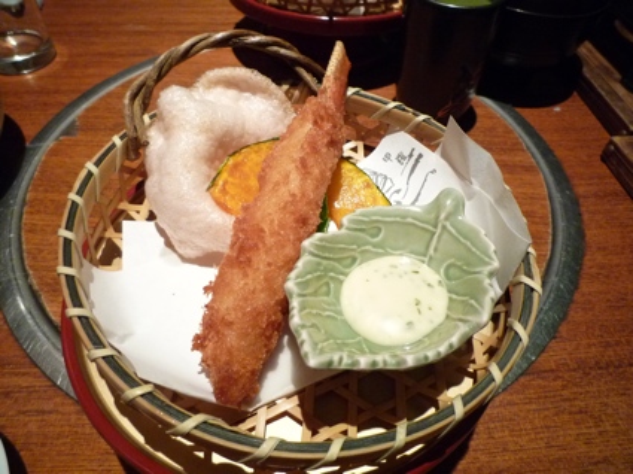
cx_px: 316
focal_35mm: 25
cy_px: 237
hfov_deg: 69.4
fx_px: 457
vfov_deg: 54.8
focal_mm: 4.4
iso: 400
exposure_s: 1/15
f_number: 2.8
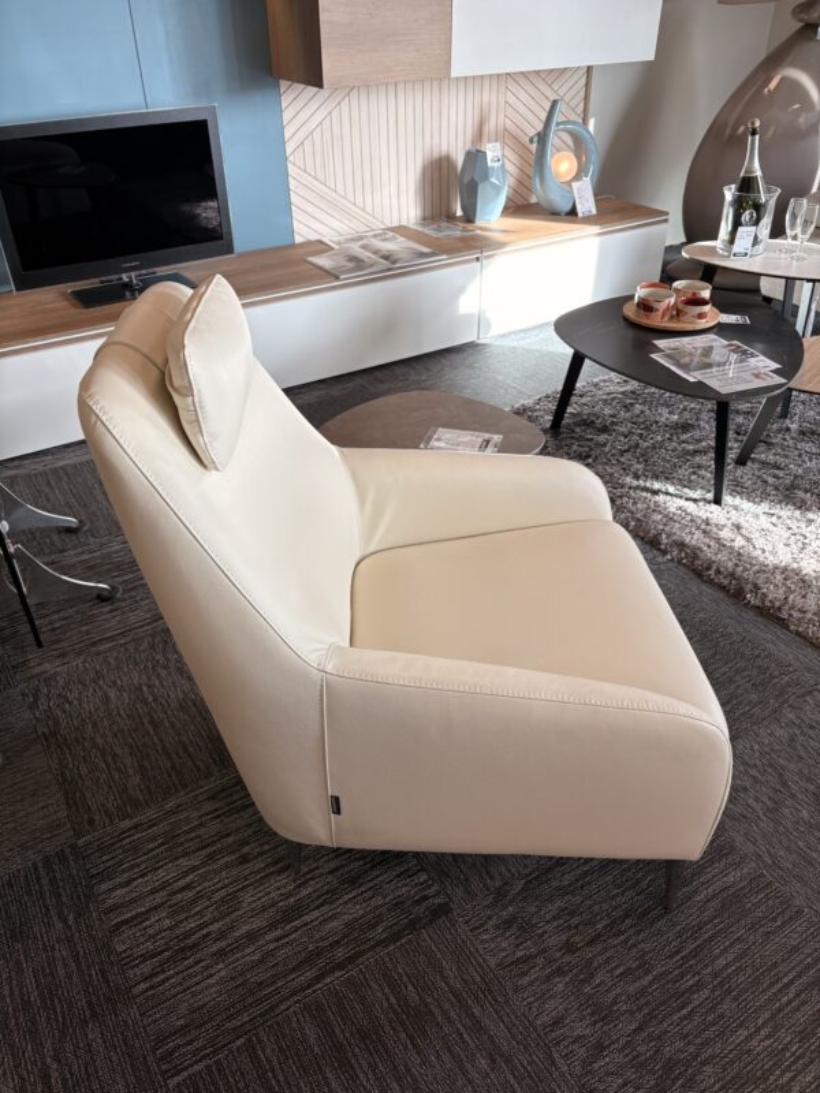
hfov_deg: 53.1
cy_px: 546
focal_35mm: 26
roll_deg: +0.9
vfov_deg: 67.3
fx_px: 821
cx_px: 410
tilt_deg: -34.2
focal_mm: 5.96
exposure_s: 1/100
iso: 40
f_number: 1.6
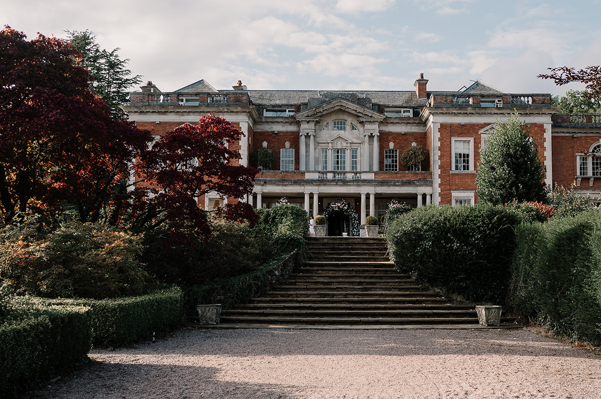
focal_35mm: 47
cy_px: 207
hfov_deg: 41.9
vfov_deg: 28.6
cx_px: 336
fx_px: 784
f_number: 3.2
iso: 100
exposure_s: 1/640
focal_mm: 35
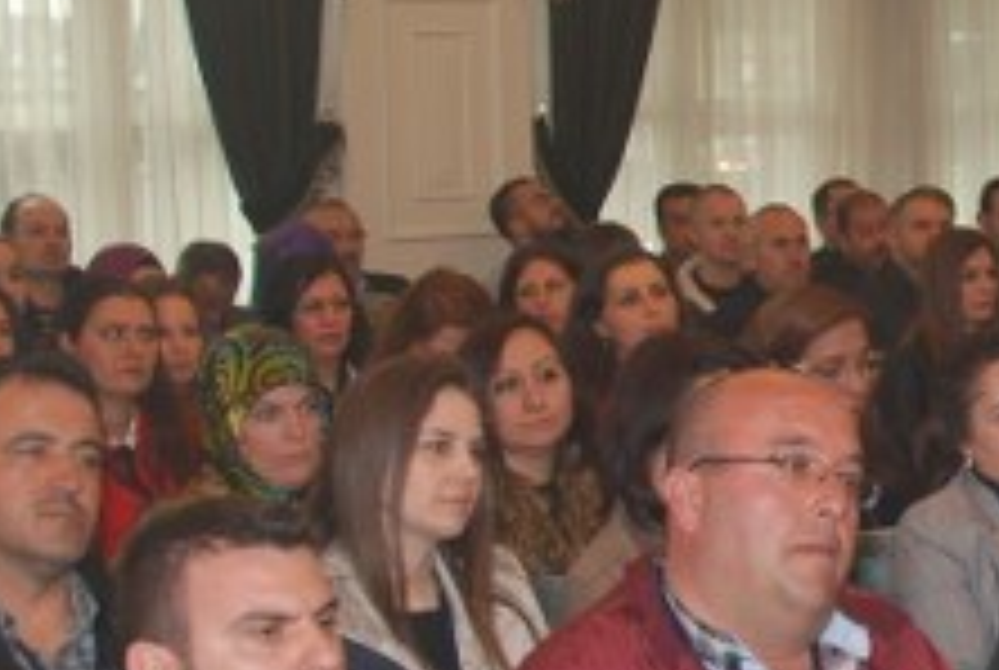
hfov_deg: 17.8
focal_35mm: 108
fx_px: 3003
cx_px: 1269
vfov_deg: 12.7
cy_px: 468
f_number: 4
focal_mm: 20
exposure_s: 1/60
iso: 200
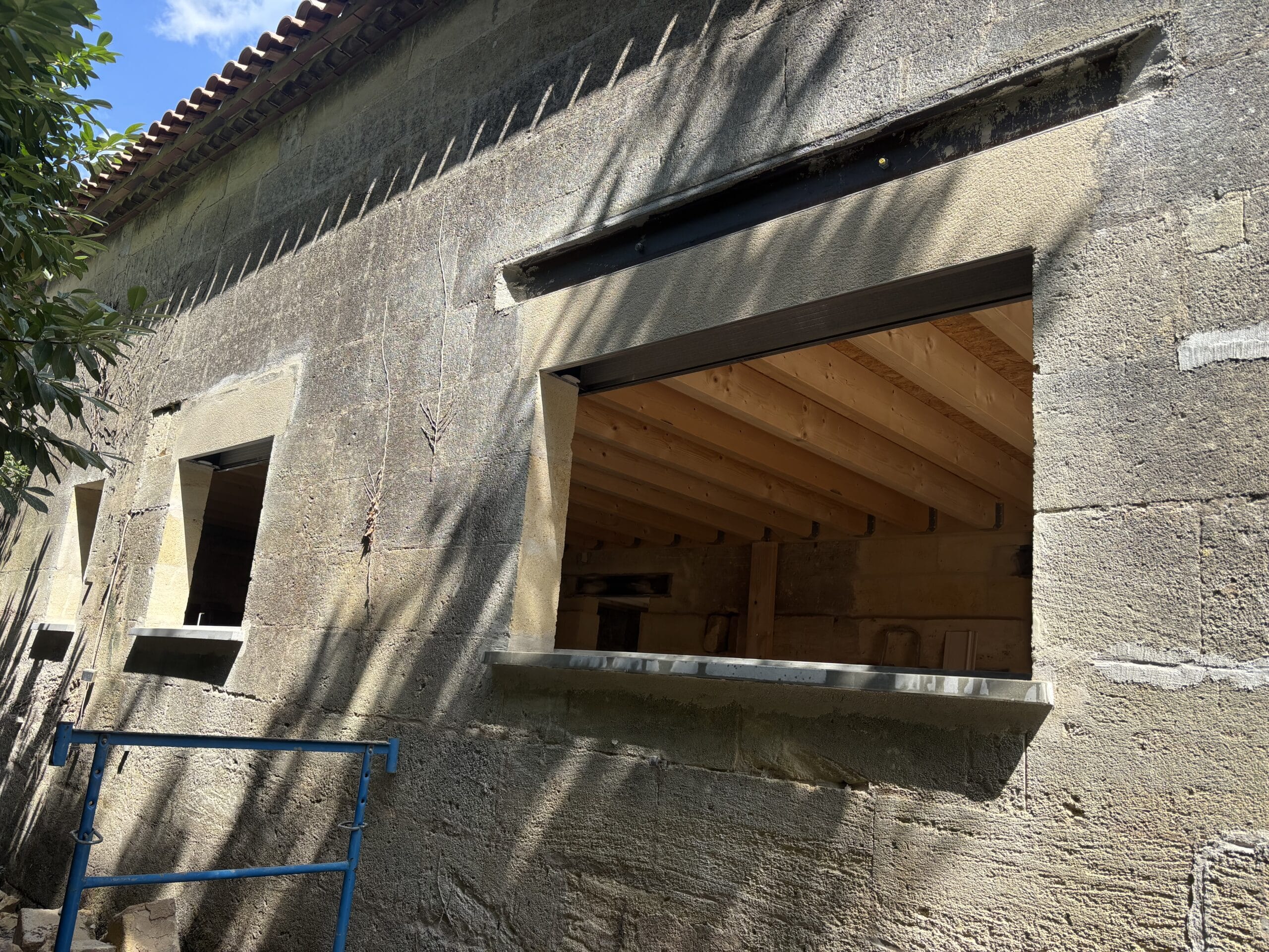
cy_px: 476
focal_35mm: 26
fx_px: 953
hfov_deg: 67.3
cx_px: 634
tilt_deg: +12.1
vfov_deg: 53.1
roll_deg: -5.7
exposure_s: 1/1233
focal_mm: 5.96
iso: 50
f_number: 1.6
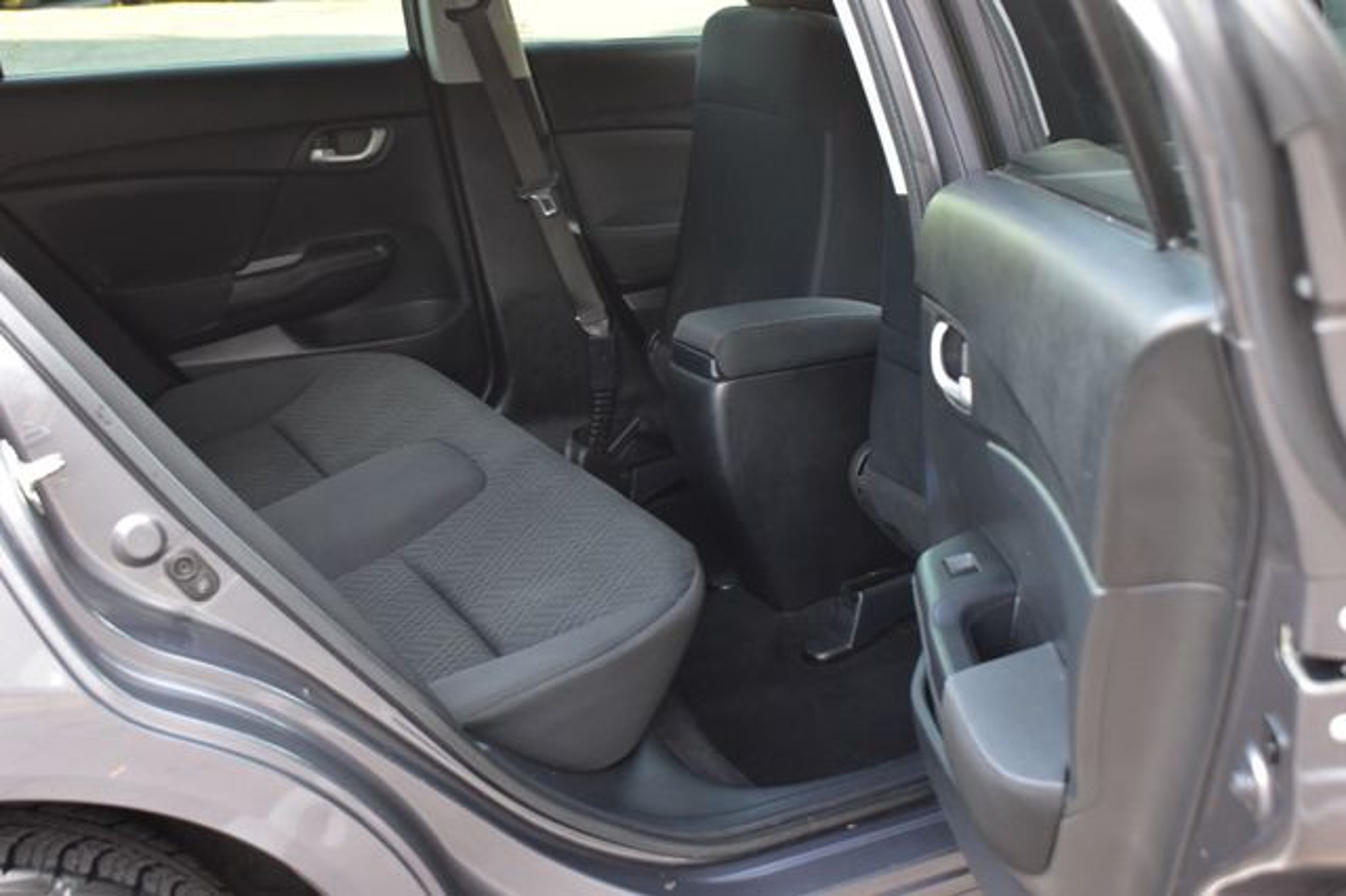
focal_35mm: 48
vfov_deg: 28.0
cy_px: 448
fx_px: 1794
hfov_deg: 41.1
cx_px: 673
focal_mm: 32
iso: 400
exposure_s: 1/15
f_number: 6.3
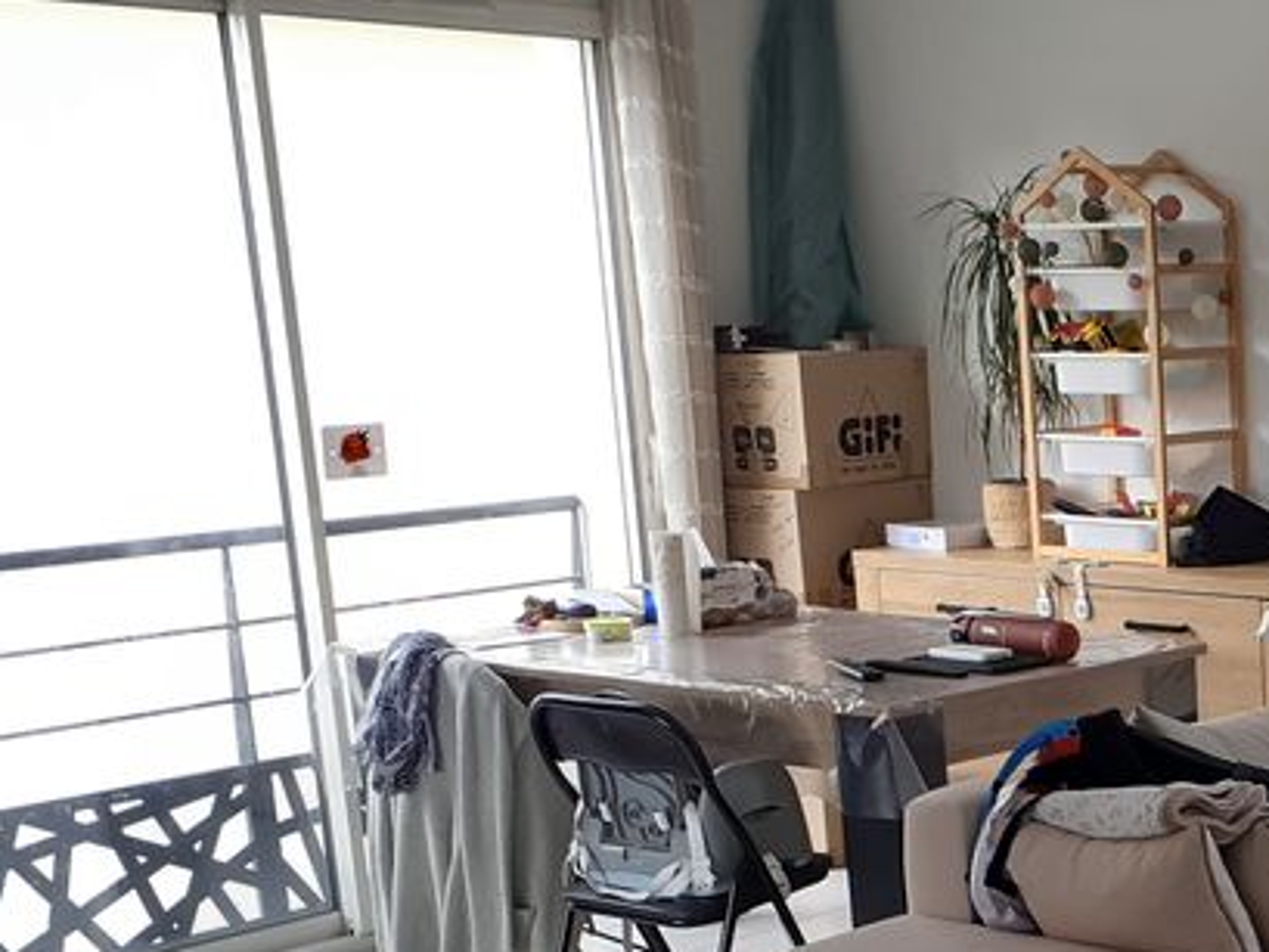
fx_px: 2420
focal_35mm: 66
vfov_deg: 21.5
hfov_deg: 27.1
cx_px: 1378
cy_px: 961
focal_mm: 3.6
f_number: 1.9
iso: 64
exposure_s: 1/100
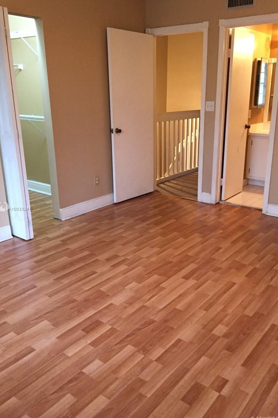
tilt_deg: -17.8
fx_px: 359
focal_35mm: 31
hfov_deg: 42.3
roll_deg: +0.2
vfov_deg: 60.3
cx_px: 156
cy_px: 209
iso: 250
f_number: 2.2
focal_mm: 4.15
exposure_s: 1/24
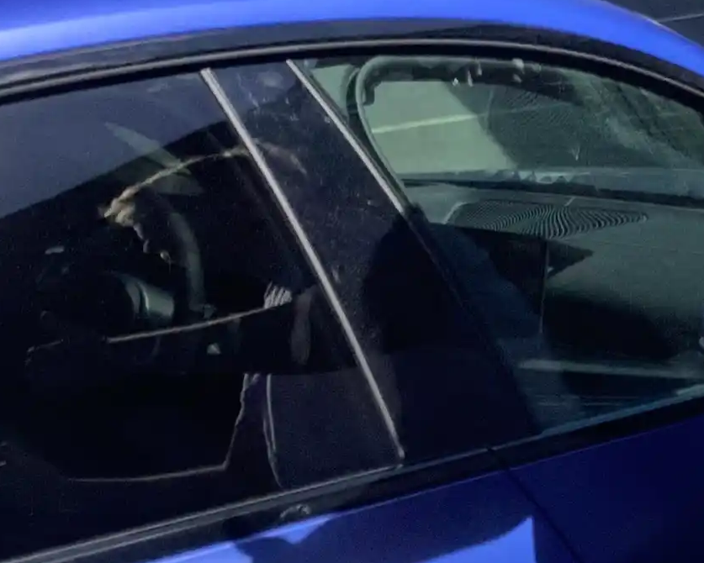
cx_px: 811
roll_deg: +0.1
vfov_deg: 13.1
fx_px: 2459
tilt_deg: -7.4
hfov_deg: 15.8
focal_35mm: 118
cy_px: 185
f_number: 2.4
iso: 25
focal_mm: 3.3
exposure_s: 1/783
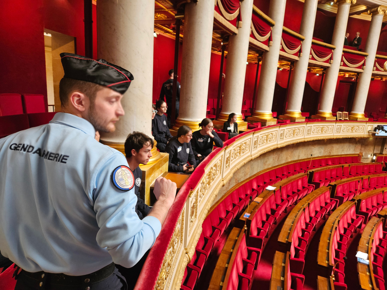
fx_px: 257
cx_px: 194
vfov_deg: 58.9
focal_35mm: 23
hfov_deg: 73.9
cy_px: 145
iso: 500
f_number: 1.8
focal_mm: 5.4
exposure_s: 1/142
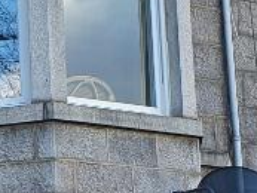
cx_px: -264
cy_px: 272
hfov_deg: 11.5
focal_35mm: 154
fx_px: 1144
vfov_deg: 9.4
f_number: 2.4
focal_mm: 4.32
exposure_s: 1/169
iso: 50
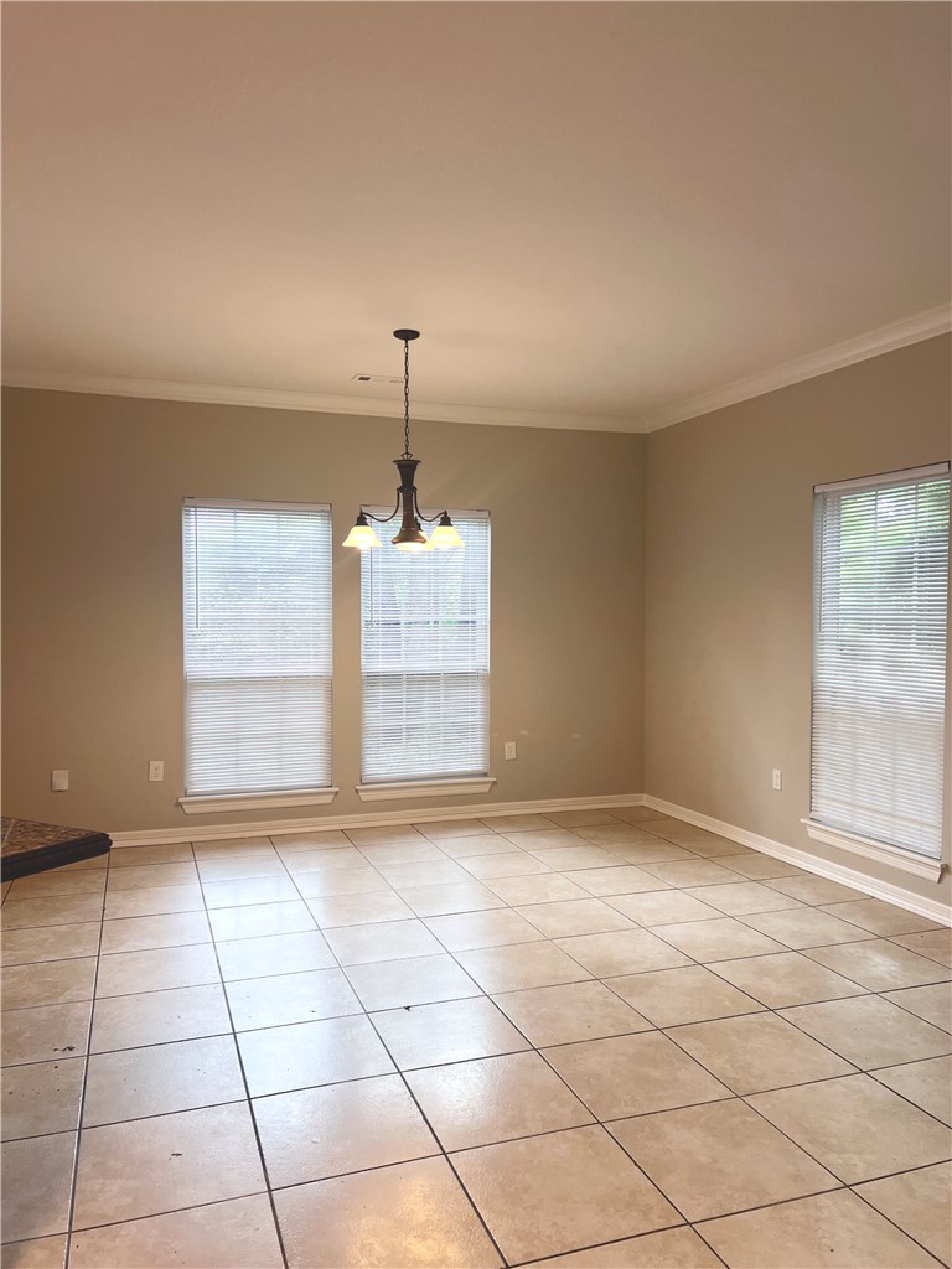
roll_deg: -0.1
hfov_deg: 53.1
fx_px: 953
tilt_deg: -1.7
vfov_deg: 67.3
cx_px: 476
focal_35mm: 26
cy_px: 634
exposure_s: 1/120
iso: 64
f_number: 1.5
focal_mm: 5.7
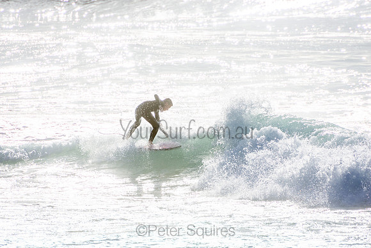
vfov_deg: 2.3
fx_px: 6184
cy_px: 124
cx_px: 186
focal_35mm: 600
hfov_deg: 3.4
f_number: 7.1
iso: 100
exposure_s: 1/2000
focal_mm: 400
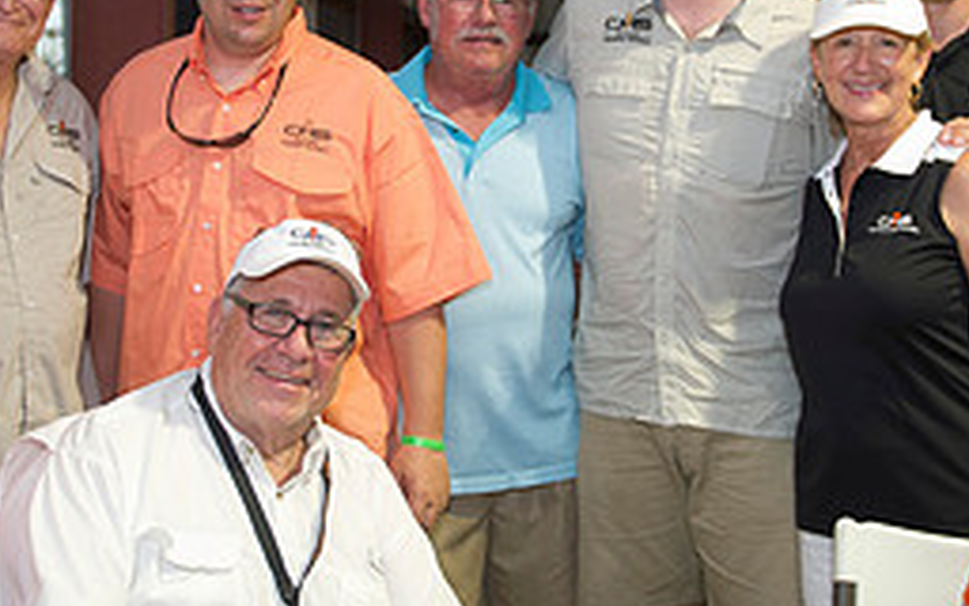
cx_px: 466
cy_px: 193
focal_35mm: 60
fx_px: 1585
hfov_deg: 34.0
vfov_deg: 21.5
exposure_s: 1/160
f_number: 2.8
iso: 400
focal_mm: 26
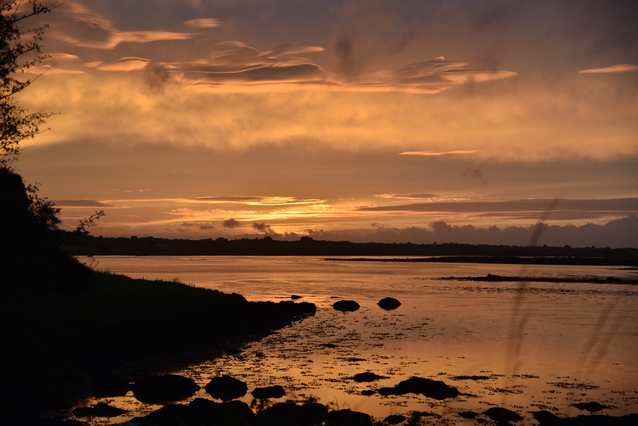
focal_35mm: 62
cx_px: 319
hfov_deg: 32.4
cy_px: 213
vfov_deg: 21.9
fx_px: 1099
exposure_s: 1/160
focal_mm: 62
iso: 100
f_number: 4
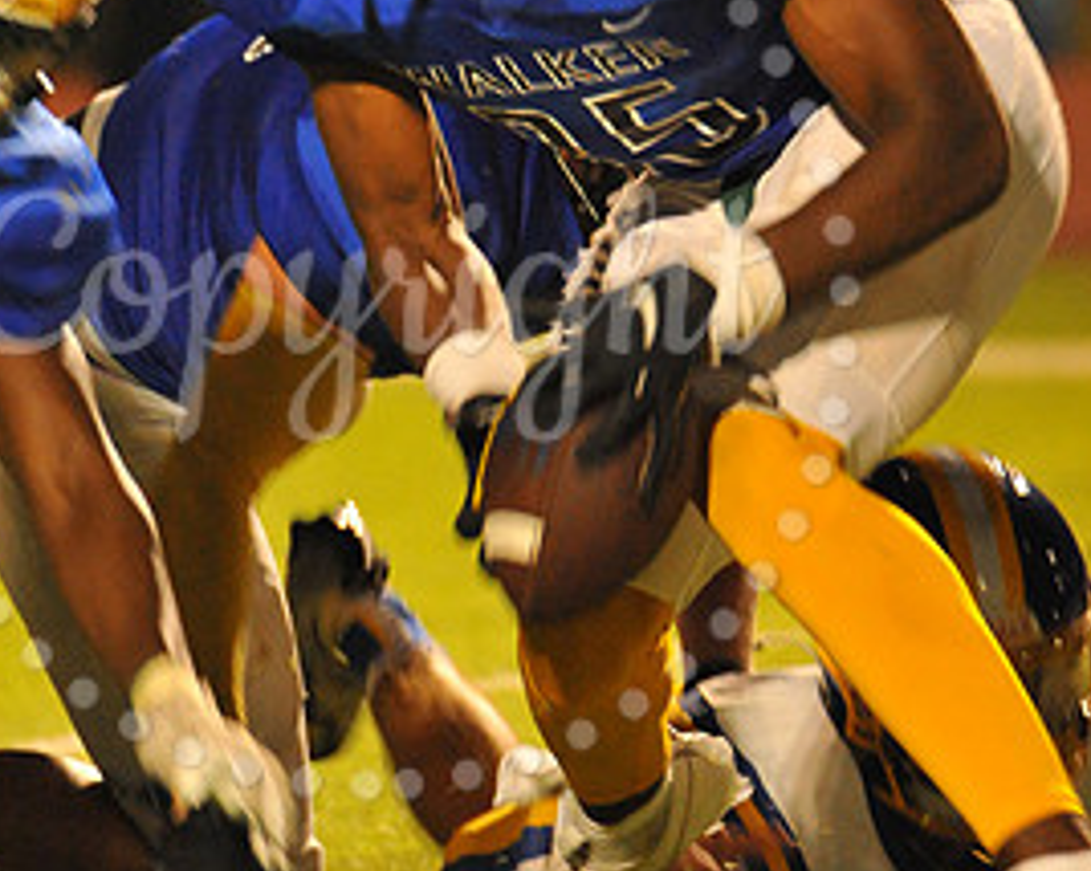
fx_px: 39332
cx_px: 366
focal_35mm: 1219
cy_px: 301
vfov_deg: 1.3
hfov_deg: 1.6
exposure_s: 1/160
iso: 6400
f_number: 6.3
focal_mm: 600
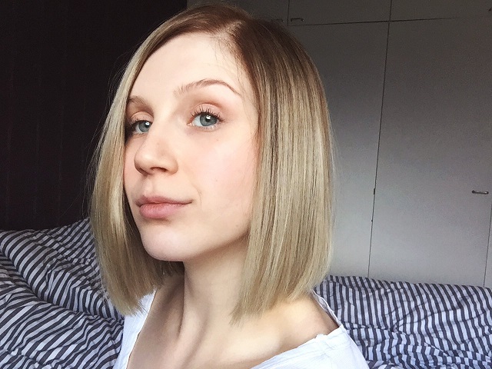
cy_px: 184
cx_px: 246
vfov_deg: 45.4
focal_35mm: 31
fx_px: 441
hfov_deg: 58.4
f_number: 2.2
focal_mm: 2.65
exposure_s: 1/33
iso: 100
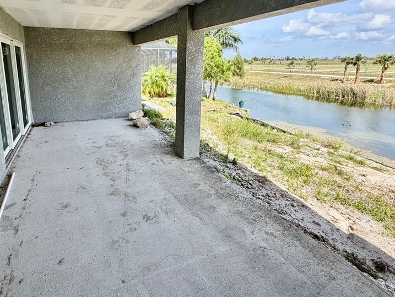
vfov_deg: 64.8
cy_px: 107
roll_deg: +0.2
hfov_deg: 80.6
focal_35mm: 20
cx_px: 155
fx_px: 228
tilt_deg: -10.9
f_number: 2.2
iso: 40
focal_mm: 2.22
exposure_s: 1/658
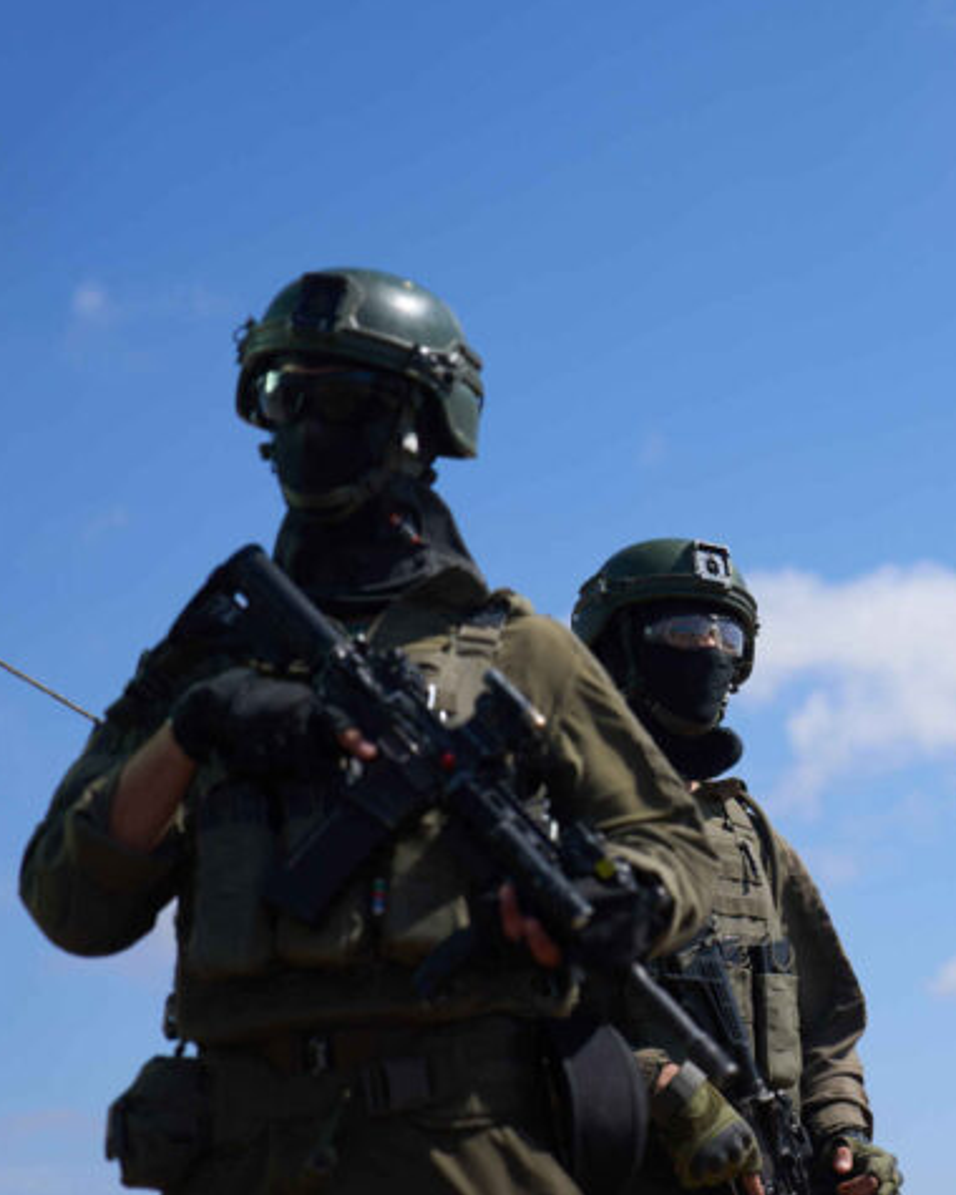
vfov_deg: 22.7
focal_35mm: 84
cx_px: 833
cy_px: 594
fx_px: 2971
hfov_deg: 18.0
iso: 50
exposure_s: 1/1600
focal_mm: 59
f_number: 2.8
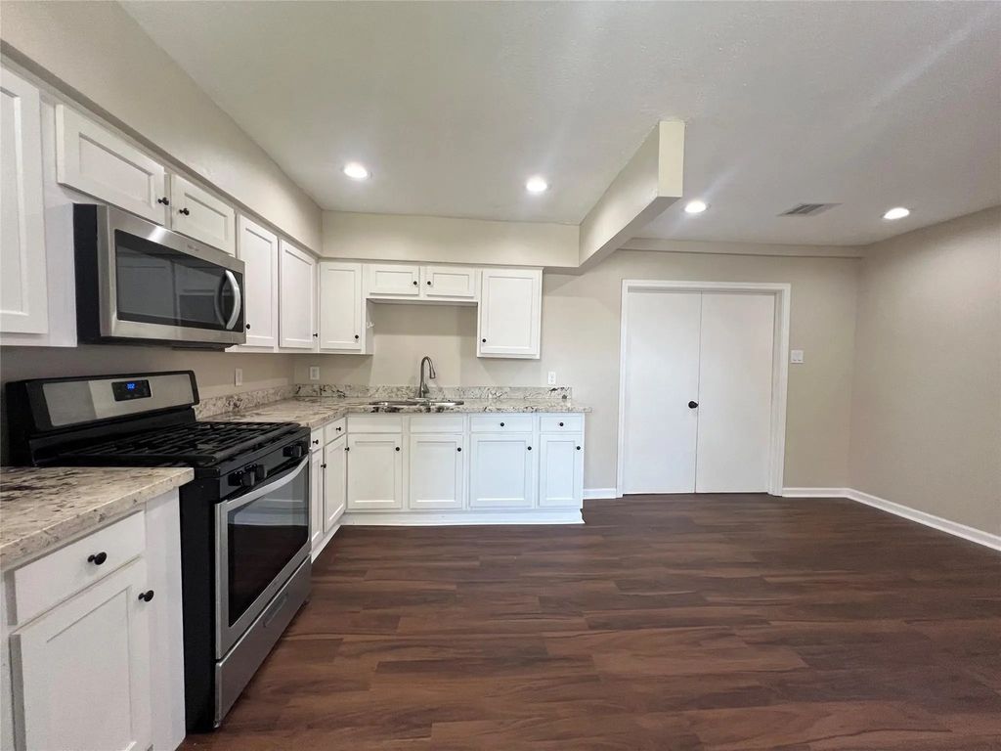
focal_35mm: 13
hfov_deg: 106.2
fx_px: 376
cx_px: 500
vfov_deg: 89.9
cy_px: 376
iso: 160
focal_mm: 1.57
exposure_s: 1/120
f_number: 1.8
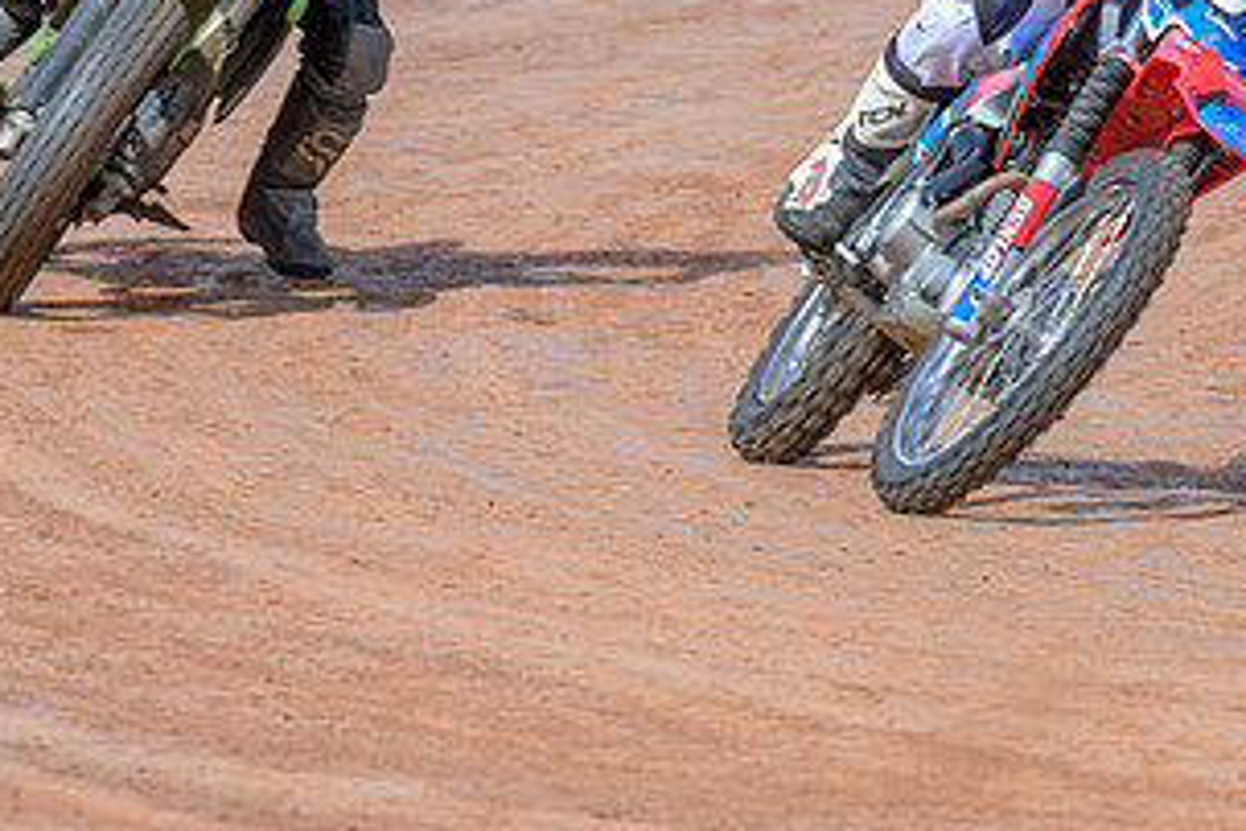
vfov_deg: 2.8
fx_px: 17166
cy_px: 117
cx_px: 979
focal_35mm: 496
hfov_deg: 4.2
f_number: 5
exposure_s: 1/400
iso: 64
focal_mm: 165
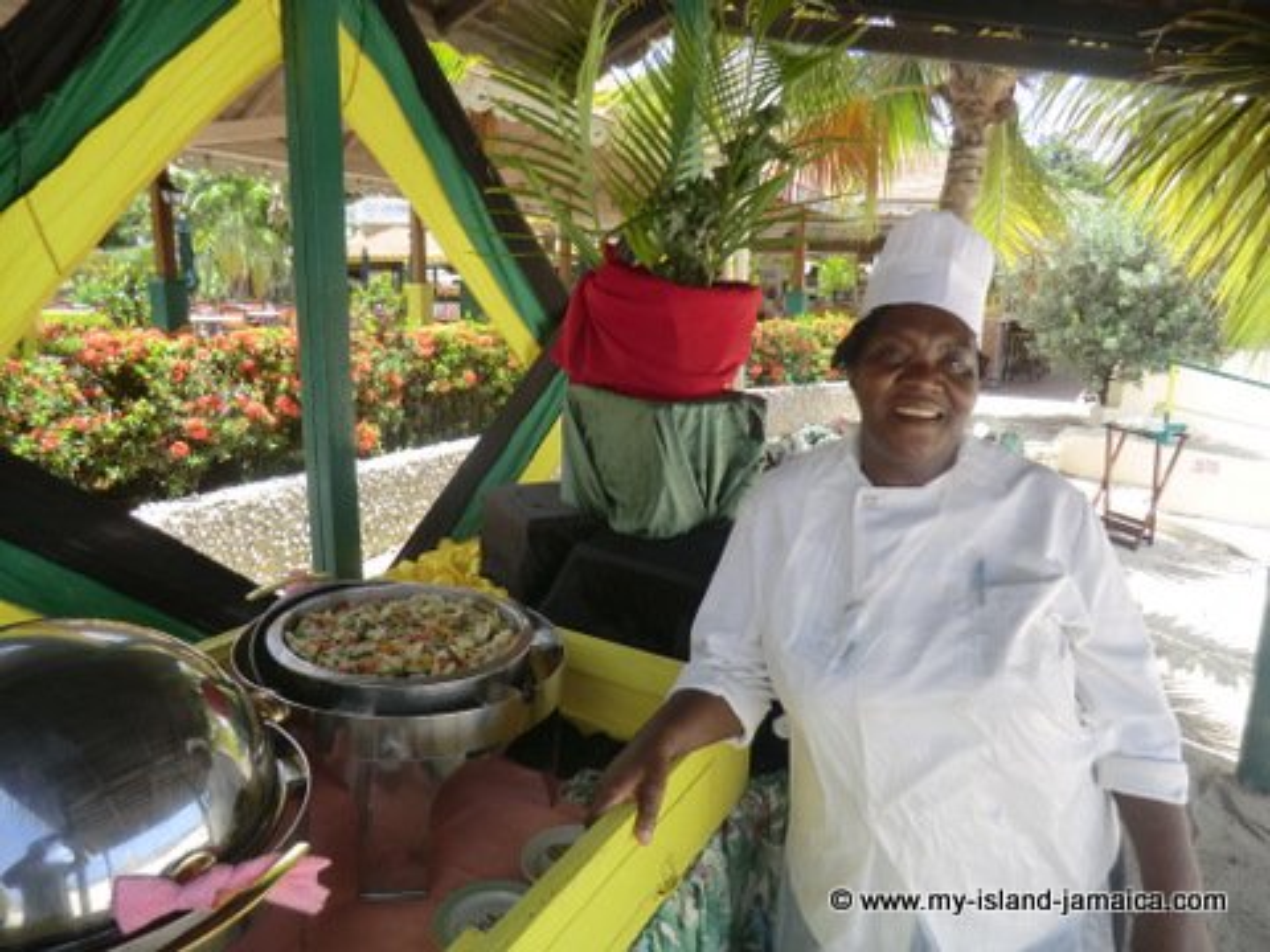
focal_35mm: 24
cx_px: 635
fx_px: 881
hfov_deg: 71.6
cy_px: 476
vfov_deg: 56.8
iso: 64
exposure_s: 1/250
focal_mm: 4.3
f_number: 3.2
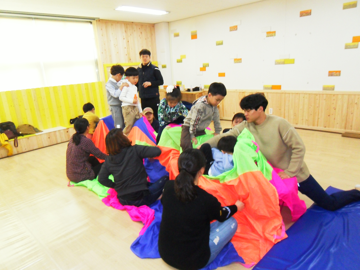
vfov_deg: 56.8
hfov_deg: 71.6
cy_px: 135
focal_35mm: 24
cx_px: 180
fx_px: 250
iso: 400
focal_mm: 4.3
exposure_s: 1/45
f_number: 2.8
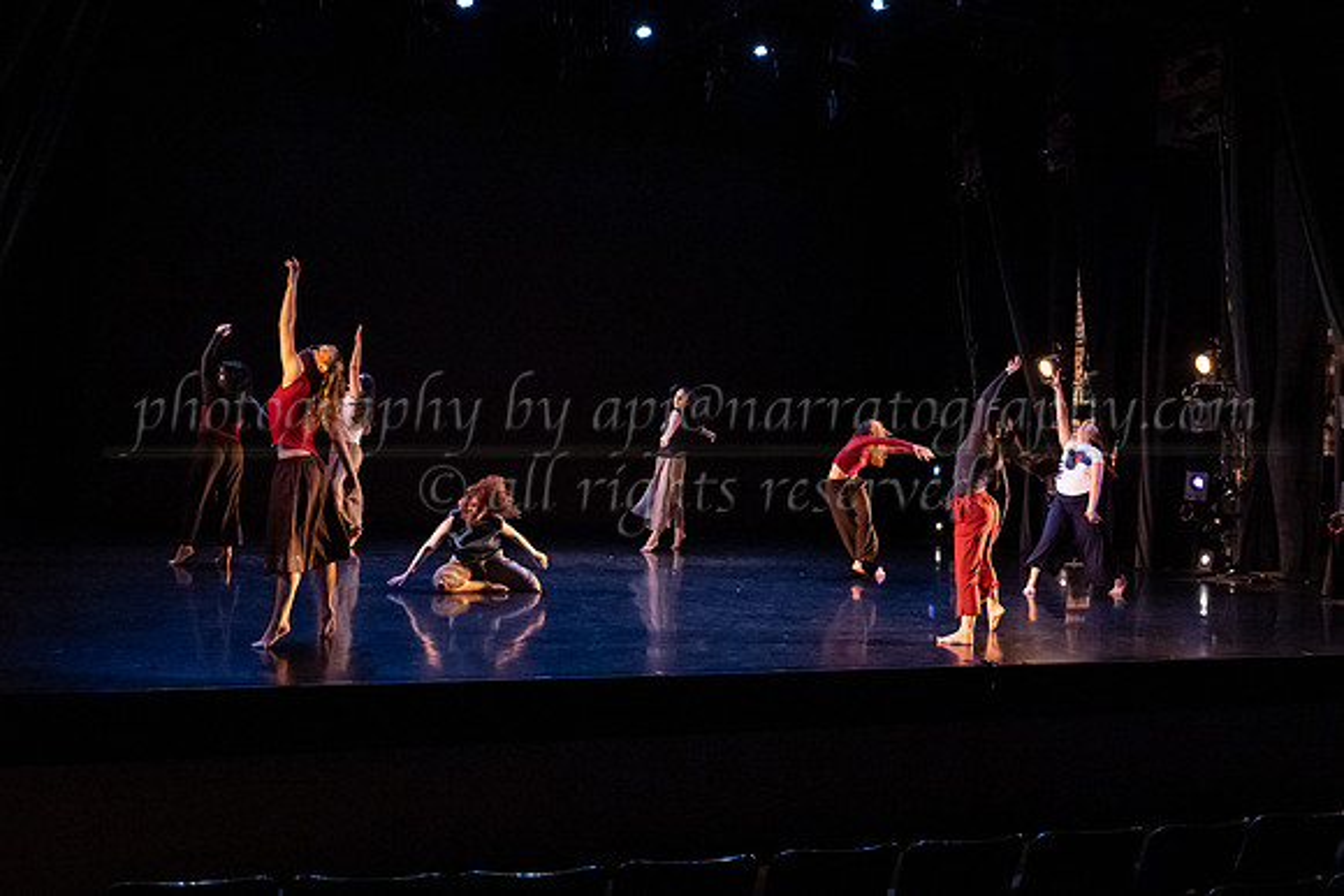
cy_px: 361
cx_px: 758
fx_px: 1500
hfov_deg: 48.1
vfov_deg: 33.2
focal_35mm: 40
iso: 4000
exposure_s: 1/400
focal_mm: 32
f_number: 4
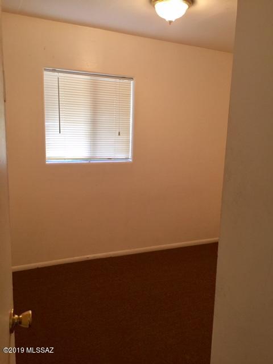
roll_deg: -2.4
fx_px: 305
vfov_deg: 61.7
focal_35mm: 29
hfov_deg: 48.2
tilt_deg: -11.1
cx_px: 136
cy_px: 182
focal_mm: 4.15
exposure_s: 1/15
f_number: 2.2
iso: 40
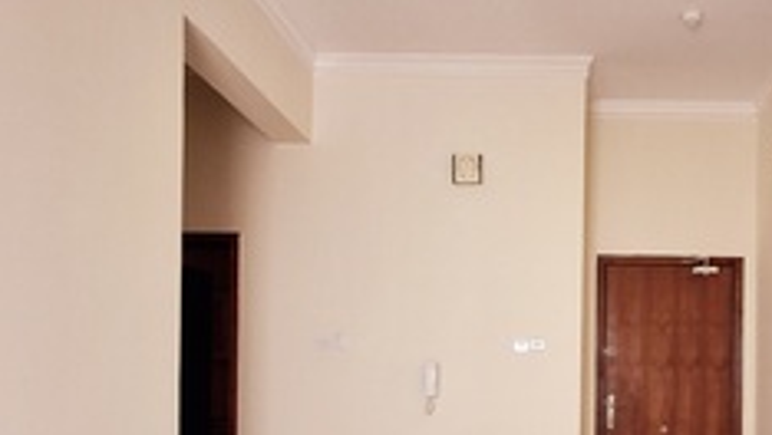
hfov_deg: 55.7
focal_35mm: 34
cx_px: 563
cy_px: 377
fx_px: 696
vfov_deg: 33.2
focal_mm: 1.64
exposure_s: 1/40
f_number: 2.2
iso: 80
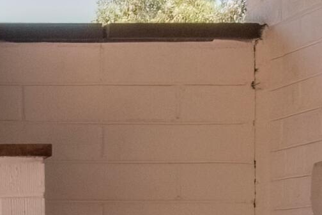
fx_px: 1118
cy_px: 257
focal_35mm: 125
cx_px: -232
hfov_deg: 14.6
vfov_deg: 10.8
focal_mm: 14
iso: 800
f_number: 25
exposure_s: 1/40
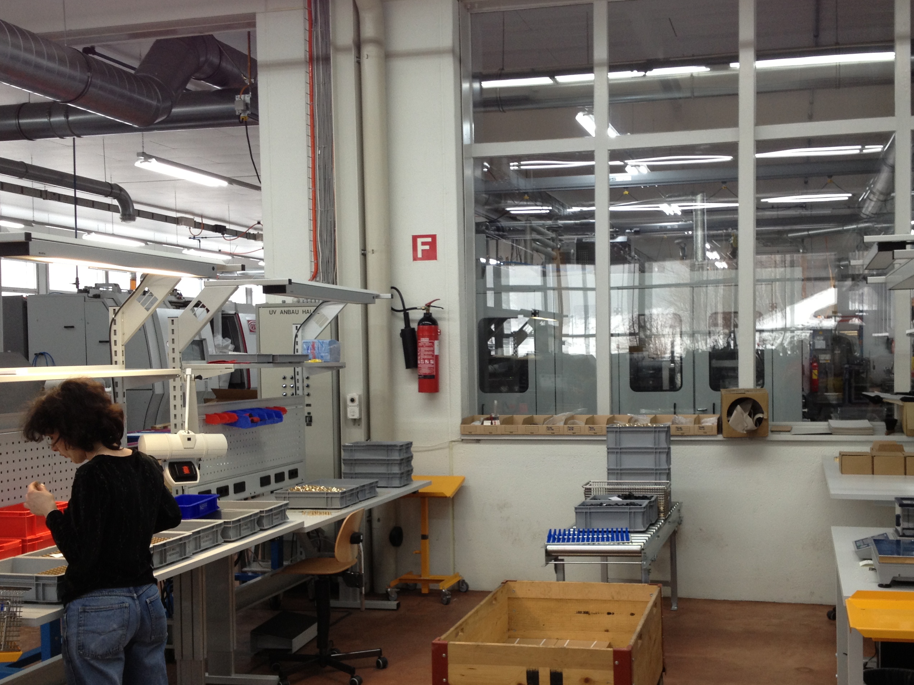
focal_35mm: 45
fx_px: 1188
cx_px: 530
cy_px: 394
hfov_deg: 42.0
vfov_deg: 32.1
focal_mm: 4.28
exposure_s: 1/24
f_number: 2.4
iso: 50
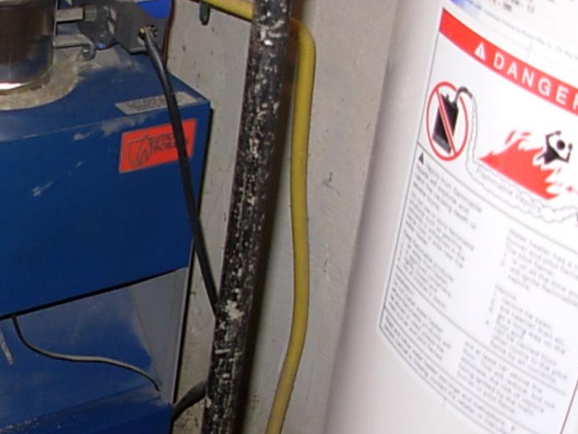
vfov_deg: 19.9
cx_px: 27
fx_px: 1236
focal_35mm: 74
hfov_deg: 25.3
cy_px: 220
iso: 50
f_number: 2.9
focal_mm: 6.3
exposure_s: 1/32
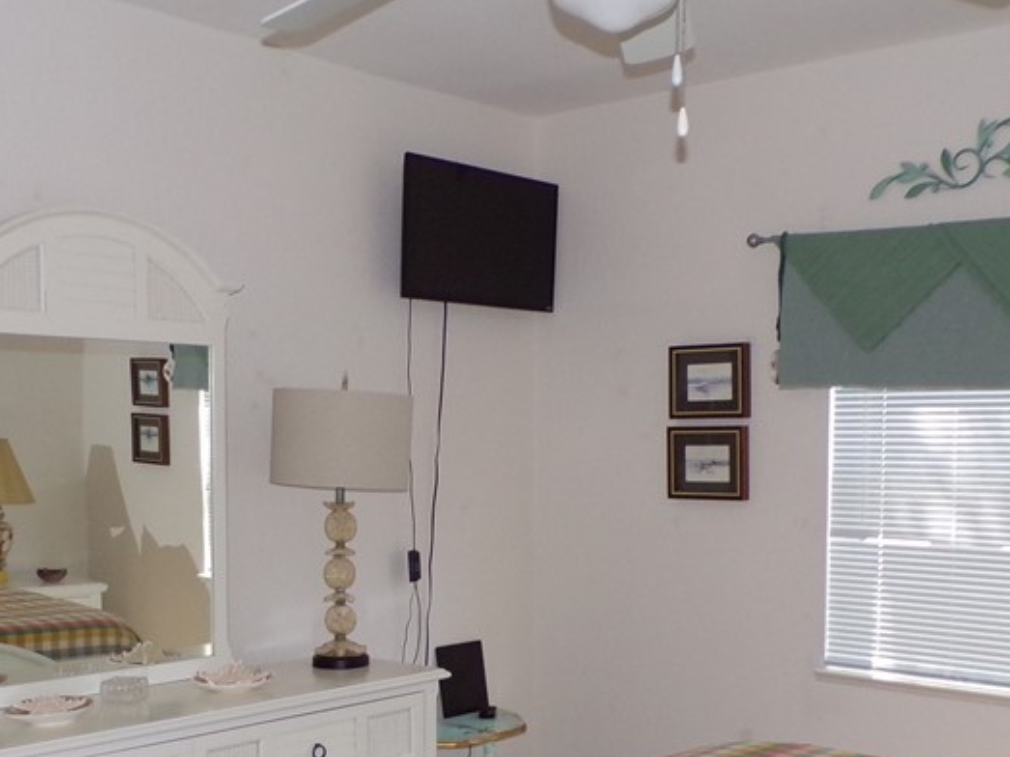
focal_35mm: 47
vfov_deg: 30.6
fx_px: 1371
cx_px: 518
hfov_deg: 40.4
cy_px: 521
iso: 200
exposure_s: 1/34
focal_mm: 4.3
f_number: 3
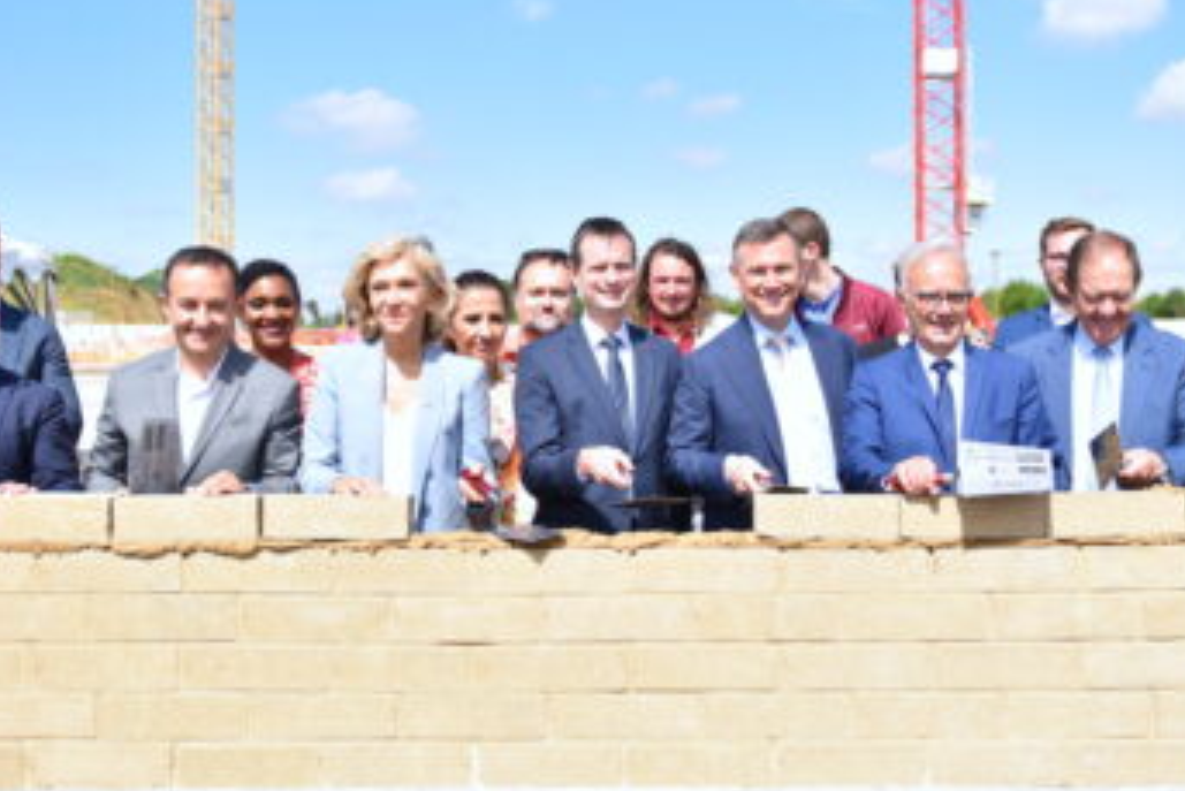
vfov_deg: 26.0
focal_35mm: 52
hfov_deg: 38.1
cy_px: 387
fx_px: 1712
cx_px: 674
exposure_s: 1/4000
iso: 320
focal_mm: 35
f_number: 2.8
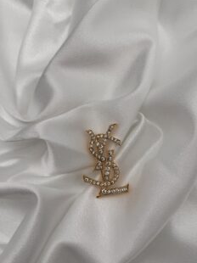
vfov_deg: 58.3
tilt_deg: -79.1
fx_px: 236
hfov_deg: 45.2
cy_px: 140
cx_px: 114
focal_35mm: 31
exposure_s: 1/1637
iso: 80
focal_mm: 6.76
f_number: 1.78
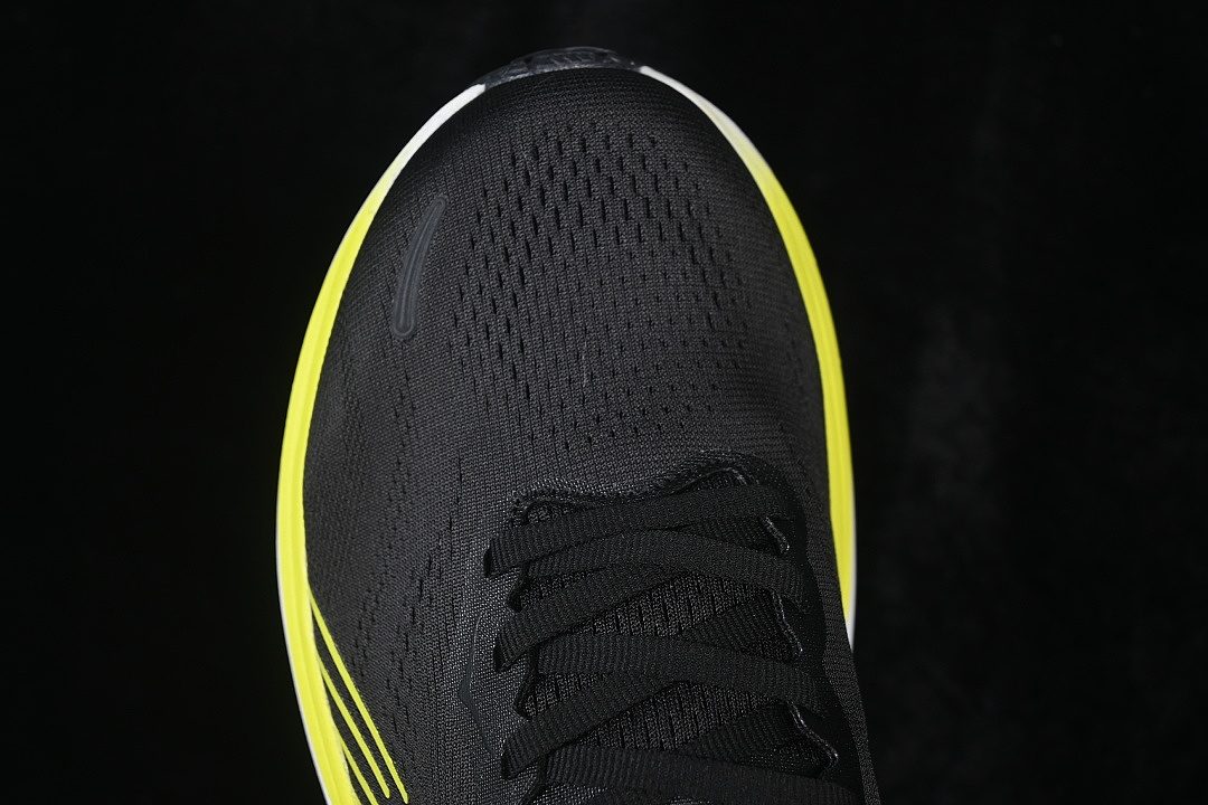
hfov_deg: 27.0
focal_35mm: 75
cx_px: 604
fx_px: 2516
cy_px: 402
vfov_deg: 18.2
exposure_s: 1/60
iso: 160
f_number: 6.3
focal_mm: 50
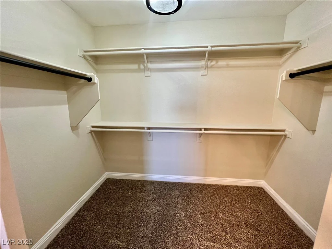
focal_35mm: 13
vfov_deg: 89.9
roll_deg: +0.7
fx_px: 125
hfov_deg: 106.2
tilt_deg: -10.7
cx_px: 166
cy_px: 124
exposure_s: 1/120
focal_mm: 1.57
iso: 250
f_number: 1.8
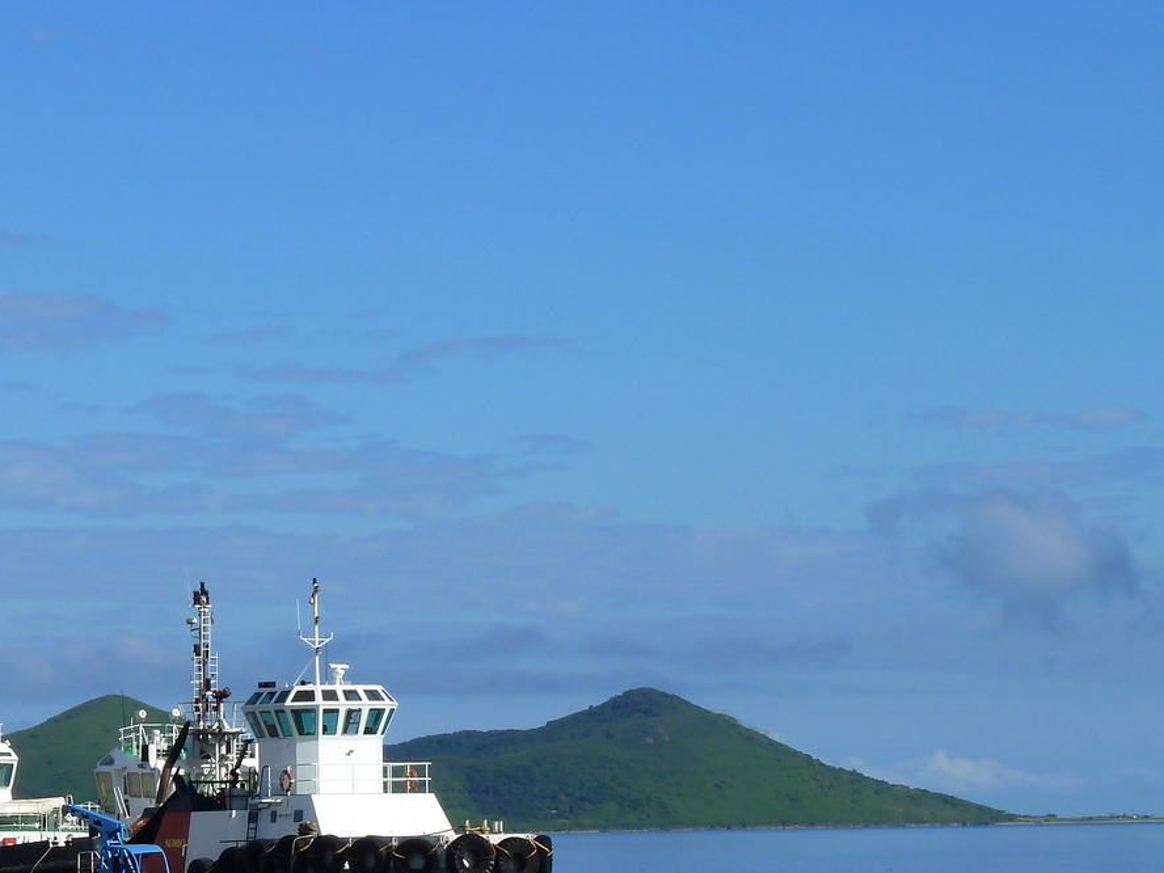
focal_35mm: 173
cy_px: 735
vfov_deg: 8.6
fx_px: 5817
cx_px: 379
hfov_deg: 11.4
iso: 80
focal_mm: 15.8
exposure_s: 1/500
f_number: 5.6
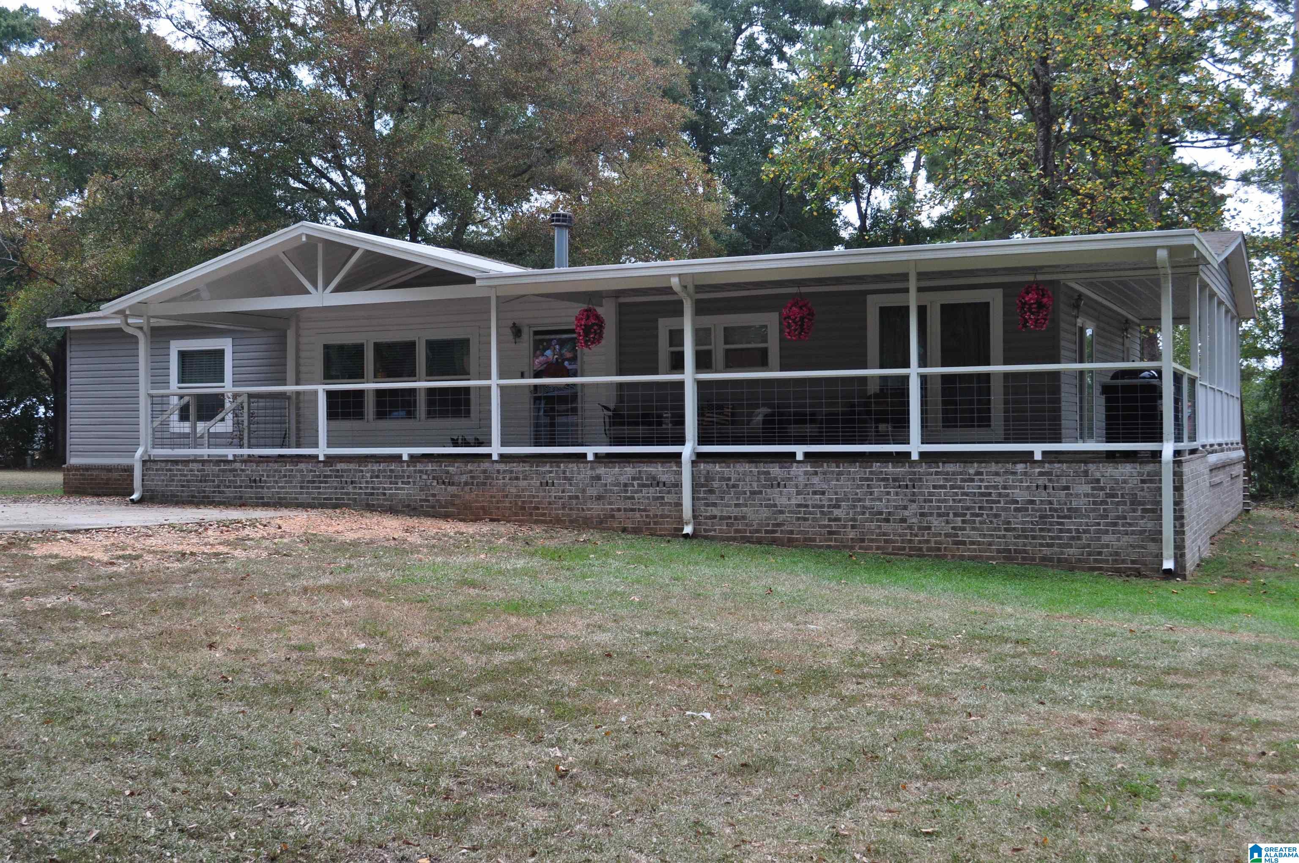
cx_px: 650
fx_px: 1405
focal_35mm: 39
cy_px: 432
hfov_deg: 49.6
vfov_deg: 34.1
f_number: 8
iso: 360
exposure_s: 1/60
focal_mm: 26
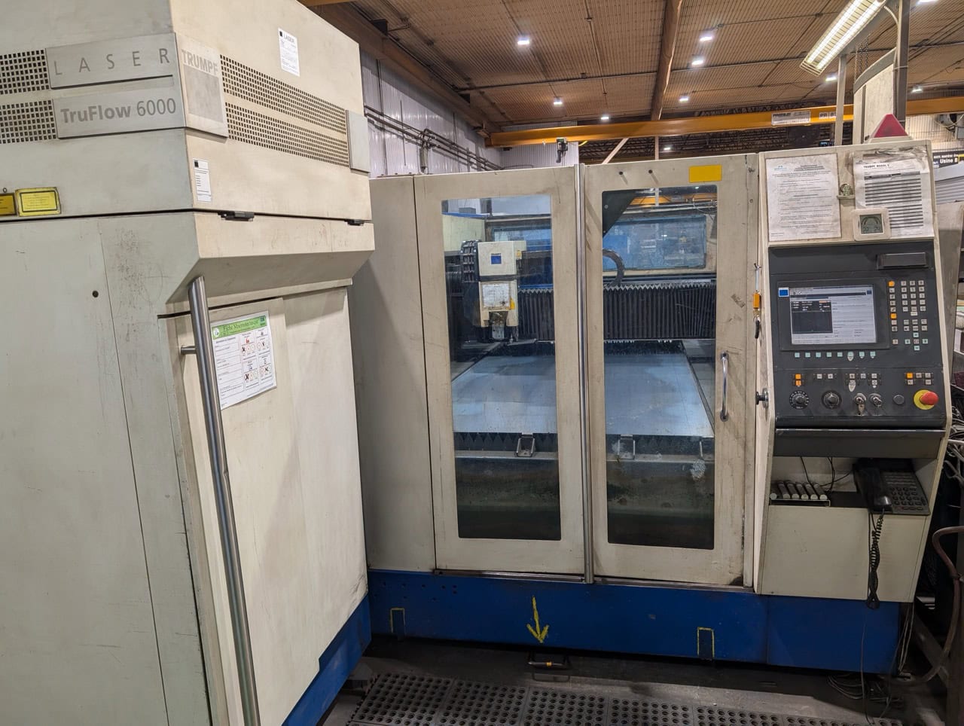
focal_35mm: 24
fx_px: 669
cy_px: 363
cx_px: 482
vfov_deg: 56.9
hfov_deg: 71.5
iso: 21
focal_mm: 6.9
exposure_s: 1/76
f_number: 1.7
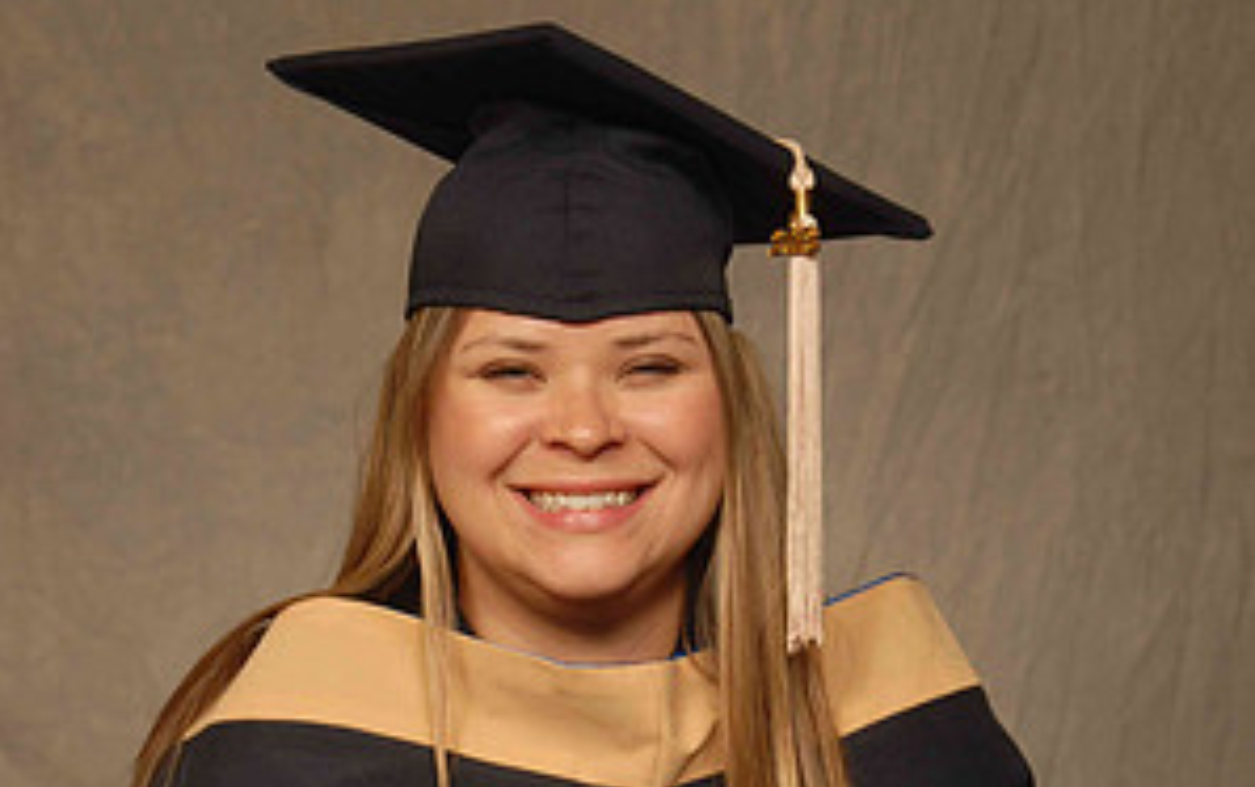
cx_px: 625
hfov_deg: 17.4
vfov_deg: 10.9
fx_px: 4109
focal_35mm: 120
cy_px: 728
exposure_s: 1/160
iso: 200
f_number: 5.6
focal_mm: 52
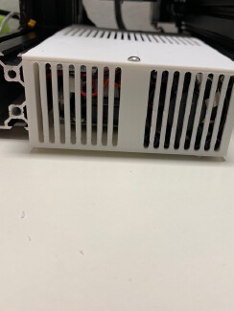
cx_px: 129
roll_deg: -3.5
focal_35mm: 32
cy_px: 160
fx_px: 288
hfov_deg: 44.1
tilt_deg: -26.7
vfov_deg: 56.8
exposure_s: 1/96
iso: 100
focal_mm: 4.25
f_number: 1.8
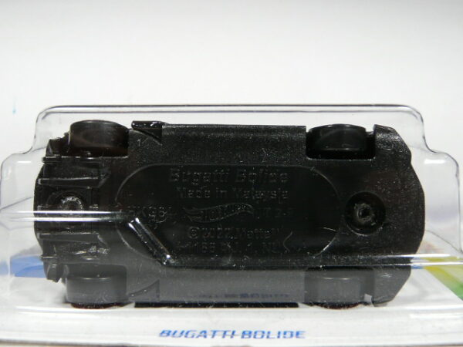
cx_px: 232
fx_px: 522
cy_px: 174
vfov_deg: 36.8
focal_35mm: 39
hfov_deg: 47.9
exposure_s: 1/60
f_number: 2.8
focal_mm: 4.6
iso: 100
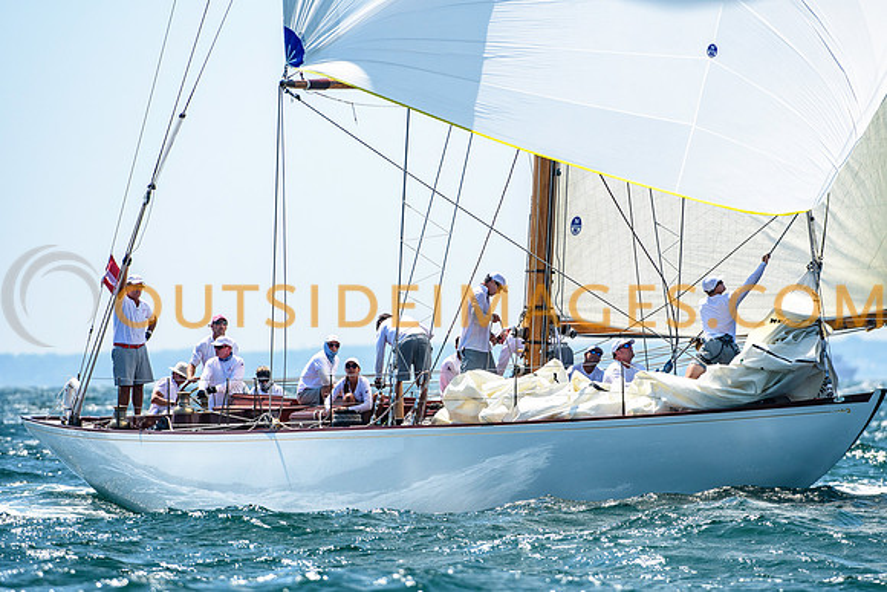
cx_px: 444
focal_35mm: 510
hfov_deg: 4.0
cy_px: 296
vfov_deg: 2.7
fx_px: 12568
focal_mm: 340
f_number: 5.6
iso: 400
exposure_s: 1/3200
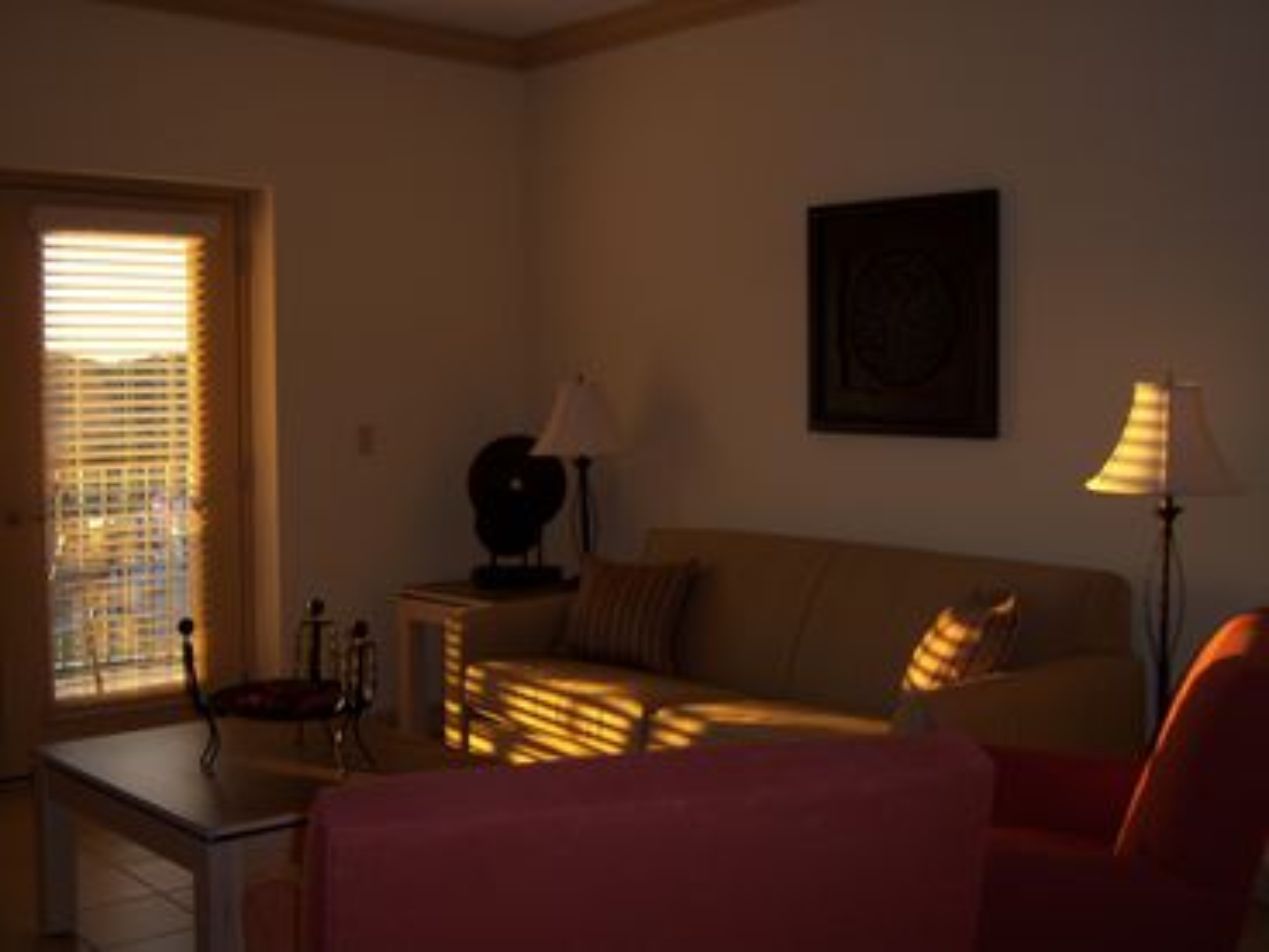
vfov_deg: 34.3
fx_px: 1540
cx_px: 634
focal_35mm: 42
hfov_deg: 44.8
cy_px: 476
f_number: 2.8
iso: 80
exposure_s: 1/60
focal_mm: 8.9
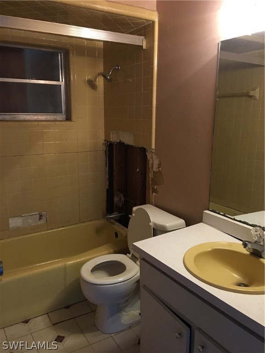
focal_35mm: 29
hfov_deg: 48.2
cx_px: 132
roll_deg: -0.5
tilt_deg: -9.3
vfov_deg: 61.7
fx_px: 296
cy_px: 176
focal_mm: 4.15
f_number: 2.2
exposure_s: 1/15
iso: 80
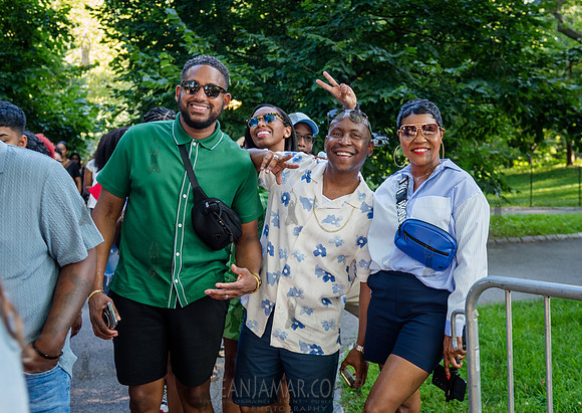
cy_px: 171
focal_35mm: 46
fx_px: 760
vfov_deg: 30.3
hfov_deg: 41.8
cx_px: 329
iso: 400
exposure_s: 1/160
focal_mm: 34
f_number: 3.2
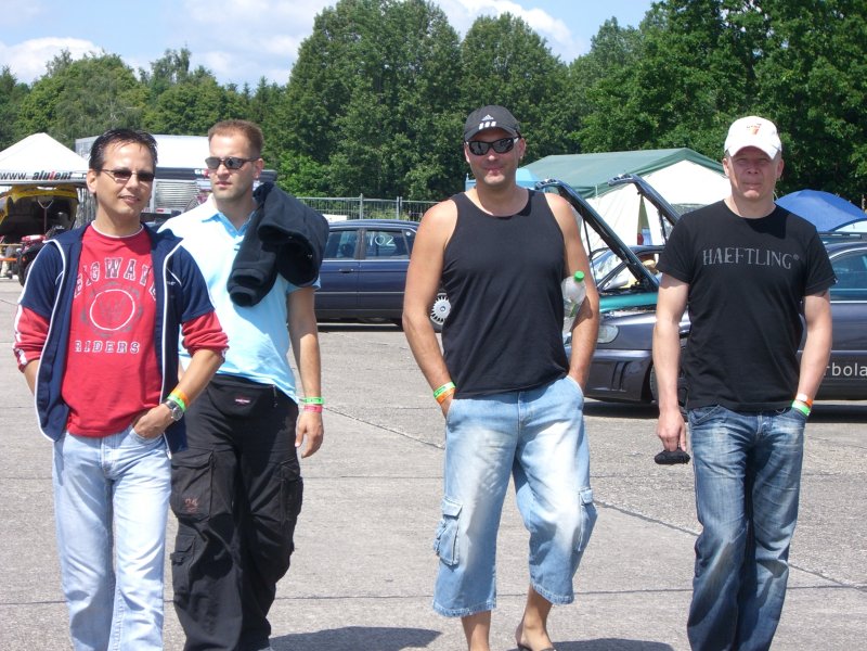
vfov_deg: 13.0
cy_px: 326
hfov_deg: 17.3
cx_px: 434
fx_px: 2855
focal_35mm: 114
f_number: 5.2
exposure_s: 1/320
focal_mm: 18.6
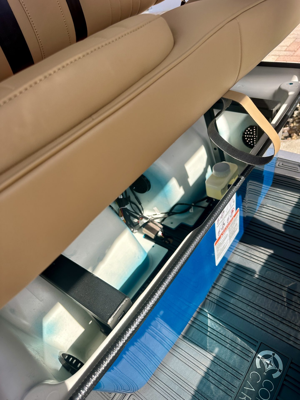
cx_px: 150
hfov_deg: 56.8
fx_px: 277
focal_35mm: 24
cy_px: 200
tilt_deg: -45.5
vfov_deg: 71.6
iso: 80
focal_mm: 6.86
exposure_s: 1/1107
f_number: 1.78
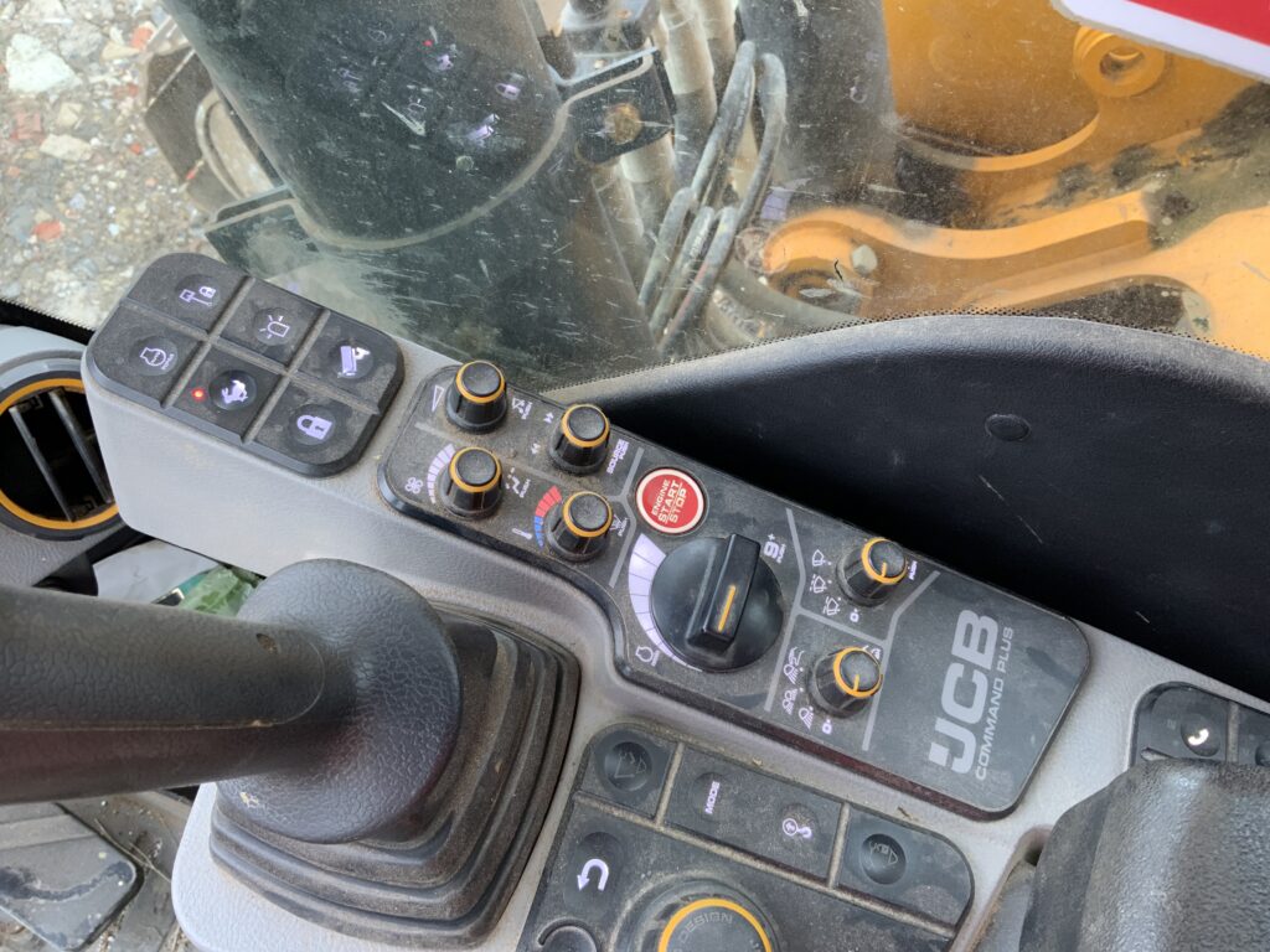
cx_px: 635
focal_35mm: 29
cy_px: 476
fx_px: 1064
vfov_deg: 48.2
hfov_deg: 61.7
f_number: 1.8
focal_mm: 3
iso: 64
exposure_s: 1/94
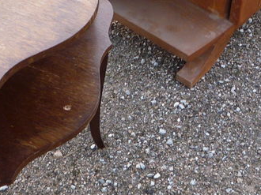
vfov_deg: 16.0
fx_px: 686
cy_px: 18
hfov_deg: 21.5
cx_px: 157
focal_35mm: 91
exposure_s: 1/30
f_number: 3.3
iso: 125
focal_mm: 5.2
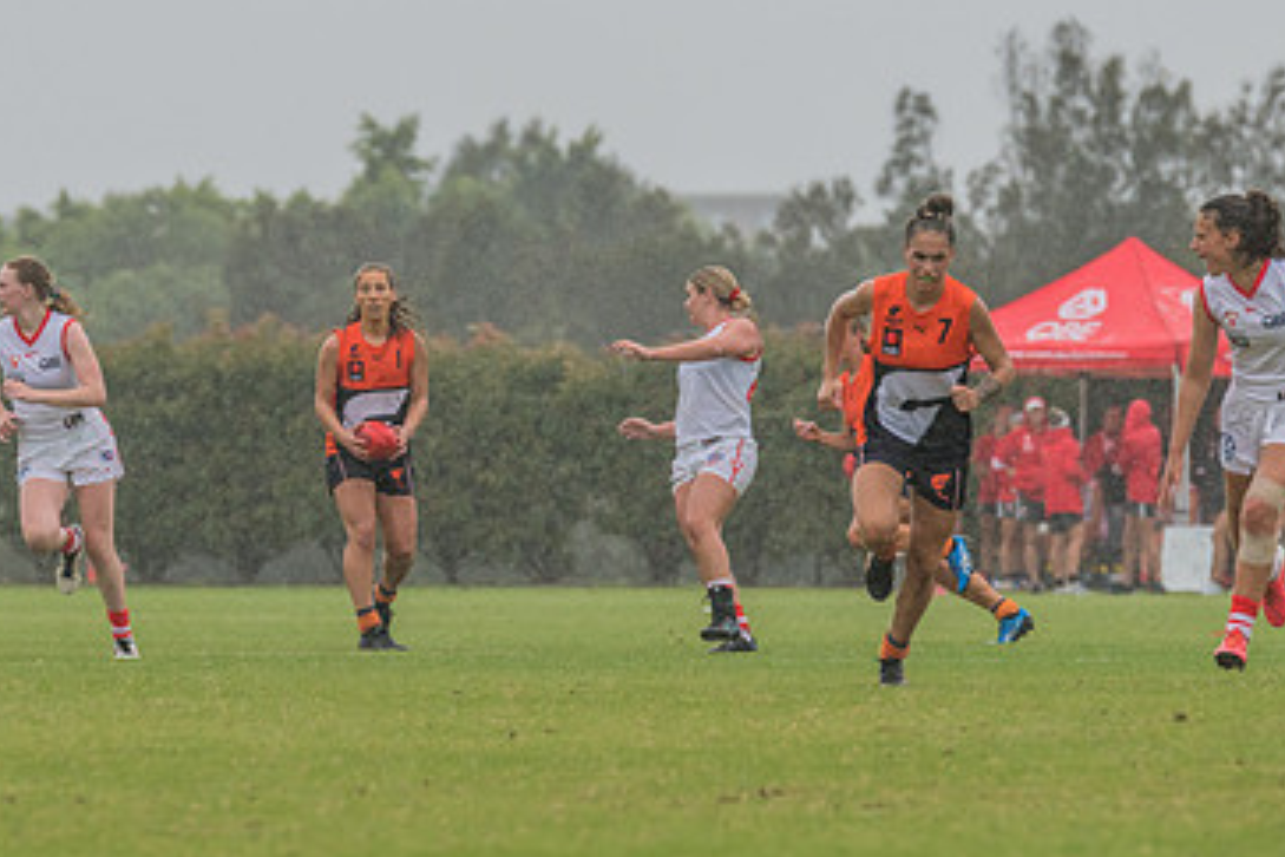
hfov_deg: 4.1
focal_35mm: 502
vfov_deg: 2.7
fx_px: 17917
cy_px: 270
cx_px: 486
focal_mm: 300
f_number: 7.1
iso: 800
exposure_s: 1/2000
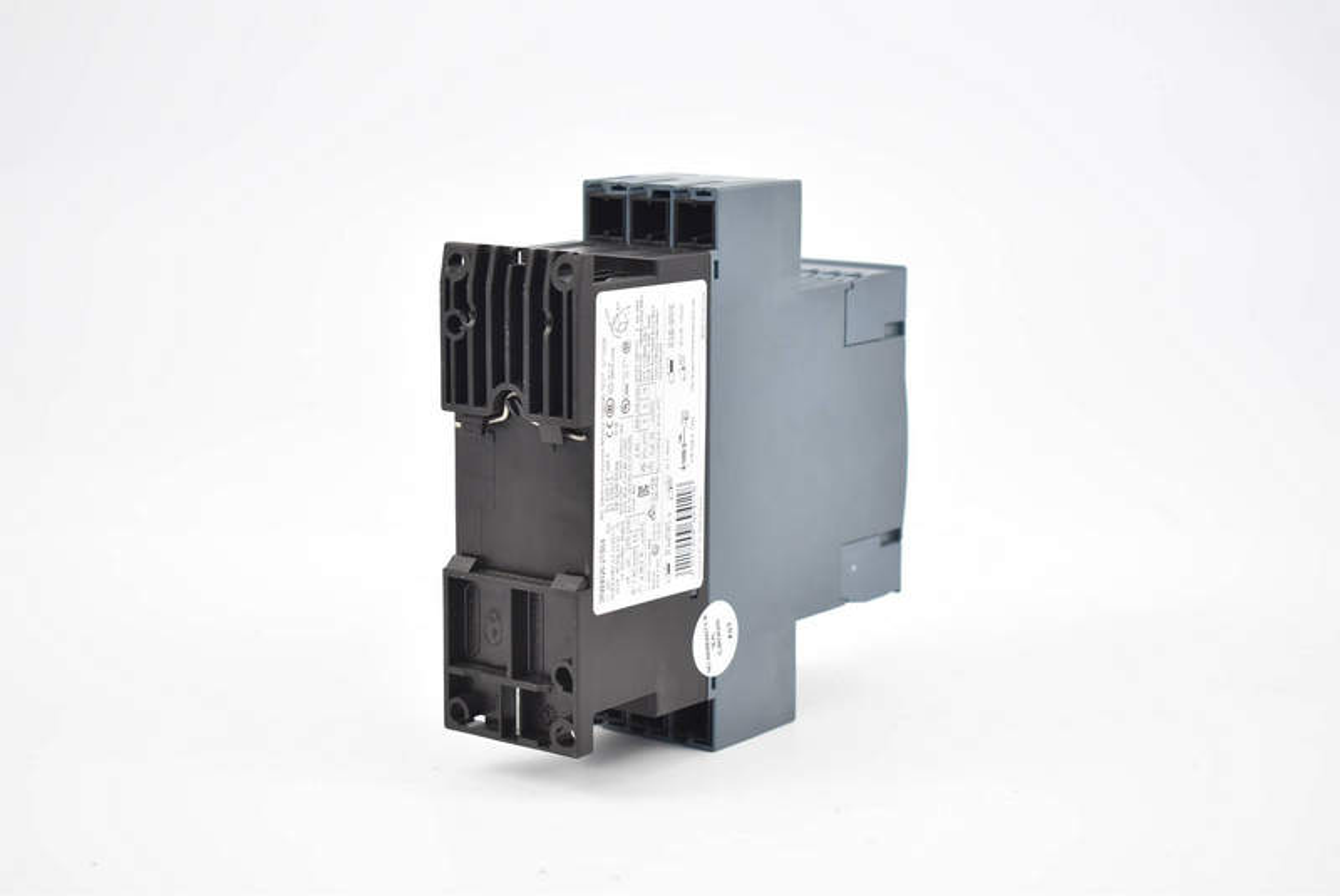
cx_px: 670
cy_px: 448
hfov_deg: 28.0
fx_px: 2682
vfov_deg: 19.0
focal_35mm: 72
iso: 560
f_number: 5.3
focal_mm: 48
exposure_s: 1/80
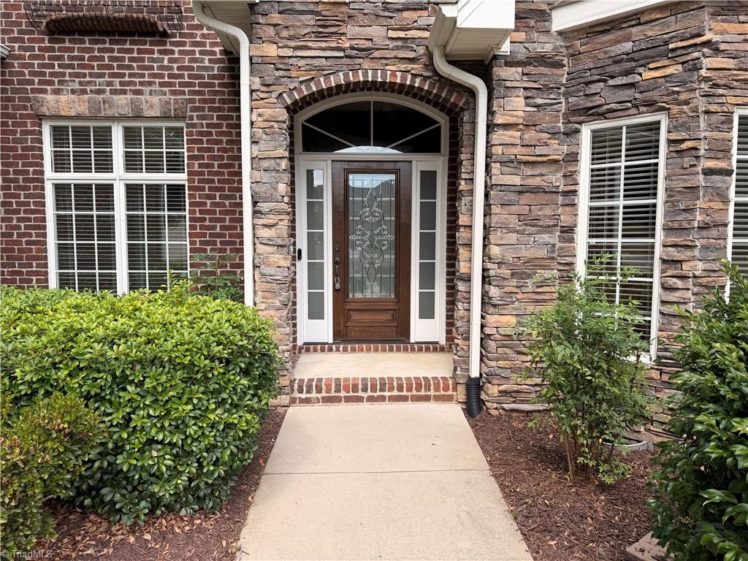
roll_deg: -0.4
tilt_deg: -5.9
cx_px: 374
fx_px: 519
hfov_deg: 71.6
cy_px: 280
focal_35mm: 24
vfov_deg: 56.8
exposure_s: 1/1271
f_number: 1.78
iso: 80
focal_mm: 6.76
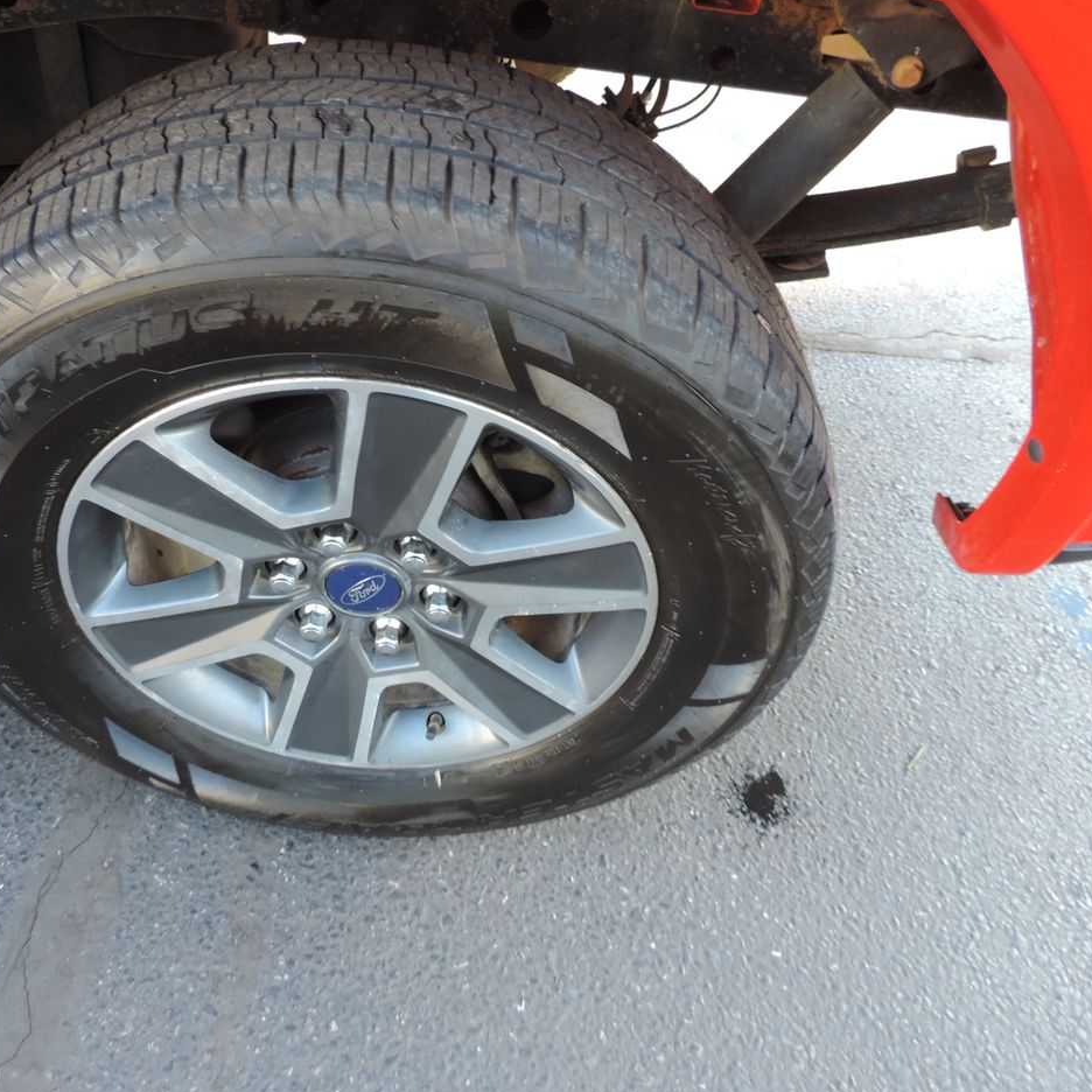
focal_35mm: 29
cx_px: 470
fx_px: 1035
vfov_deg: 55.6
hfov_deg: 55.4
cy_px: 538
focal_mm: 4.3
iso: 140
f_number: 3
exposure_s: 1/30
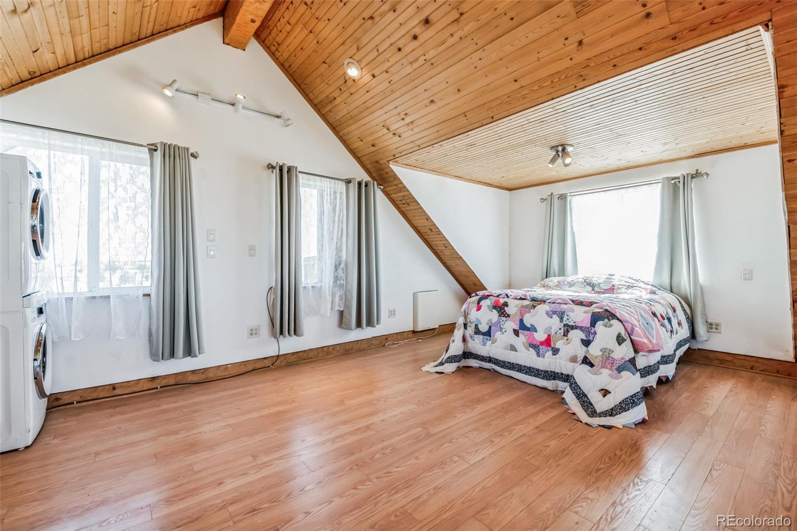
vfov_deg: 77.3
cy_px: 266
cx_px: 398
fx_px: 332
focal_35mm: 15
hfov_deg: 100.4
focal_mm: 15
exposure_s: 1/60
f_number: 7.1
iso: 400
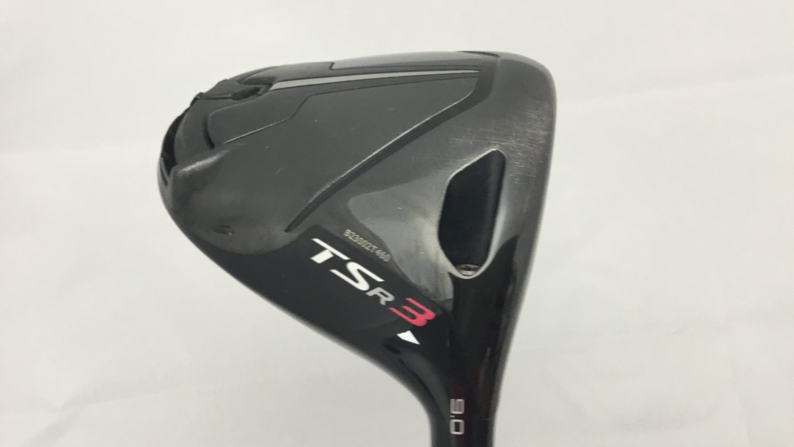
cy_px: 229
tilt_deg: -61.6
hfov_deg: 58.0
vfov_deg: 34.6
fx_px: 716
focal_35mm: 34
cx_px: 397
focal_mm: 3.3
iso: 50
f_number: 2.4
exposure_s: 1/33
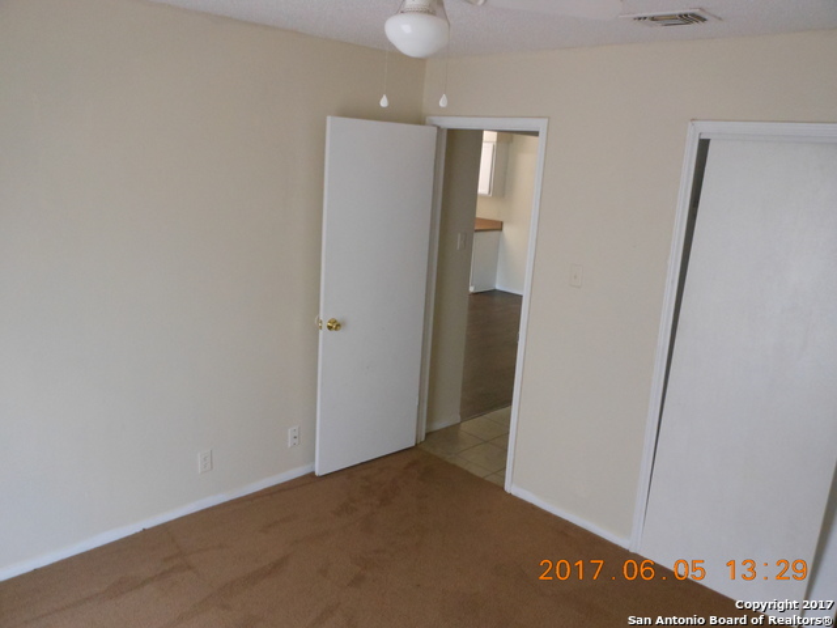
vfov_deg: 49.7
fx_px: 677
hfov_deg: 63.4
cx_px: 418
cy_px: 314
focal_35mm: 28
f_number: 3.7
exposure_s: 1/30
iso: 320
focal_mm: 5
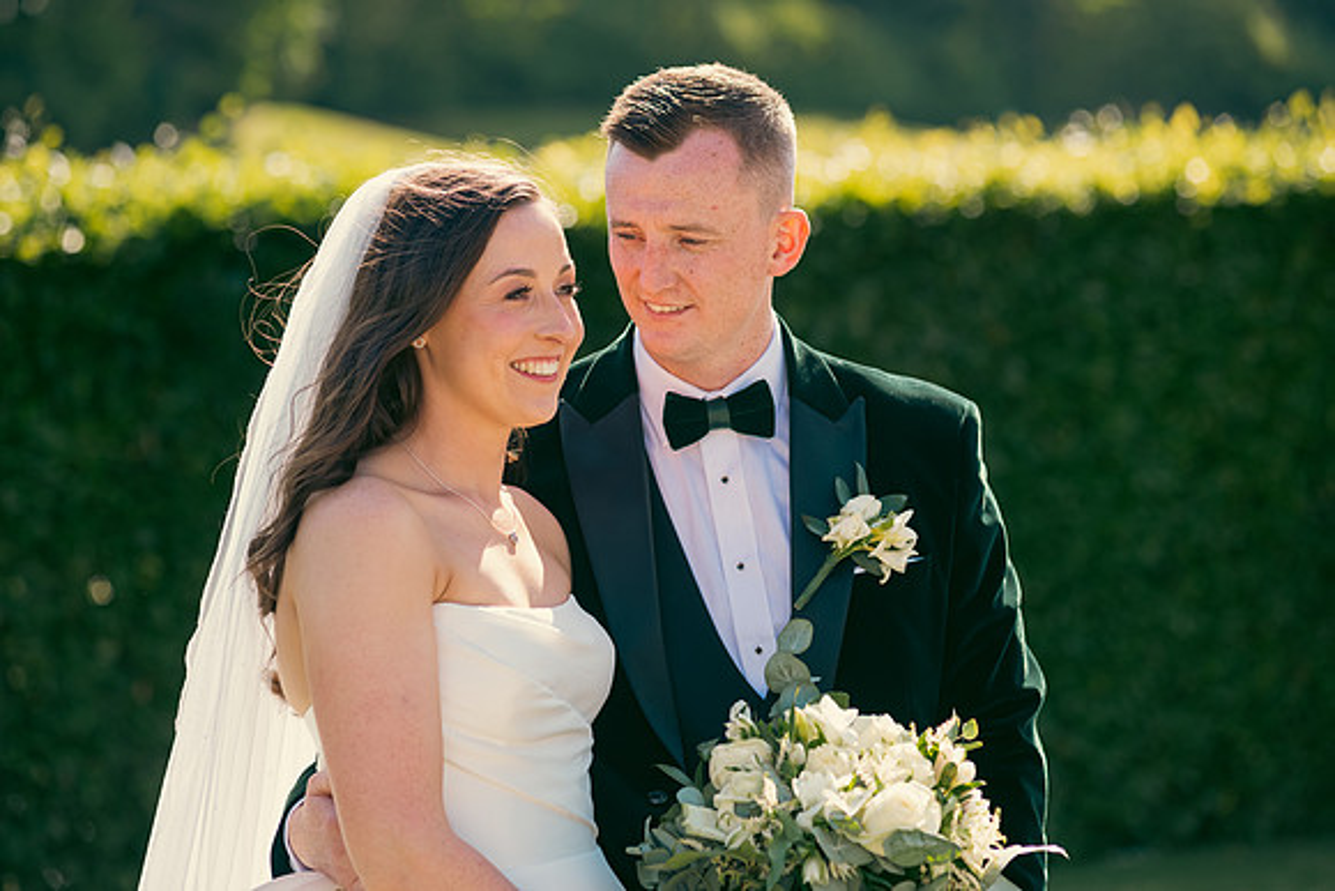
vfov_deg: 11.0
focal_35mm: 125
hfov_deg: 16.4
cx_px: 668
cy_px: 446
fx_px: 4636
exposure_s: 1/640
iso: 200
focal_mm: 125
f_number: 3.5
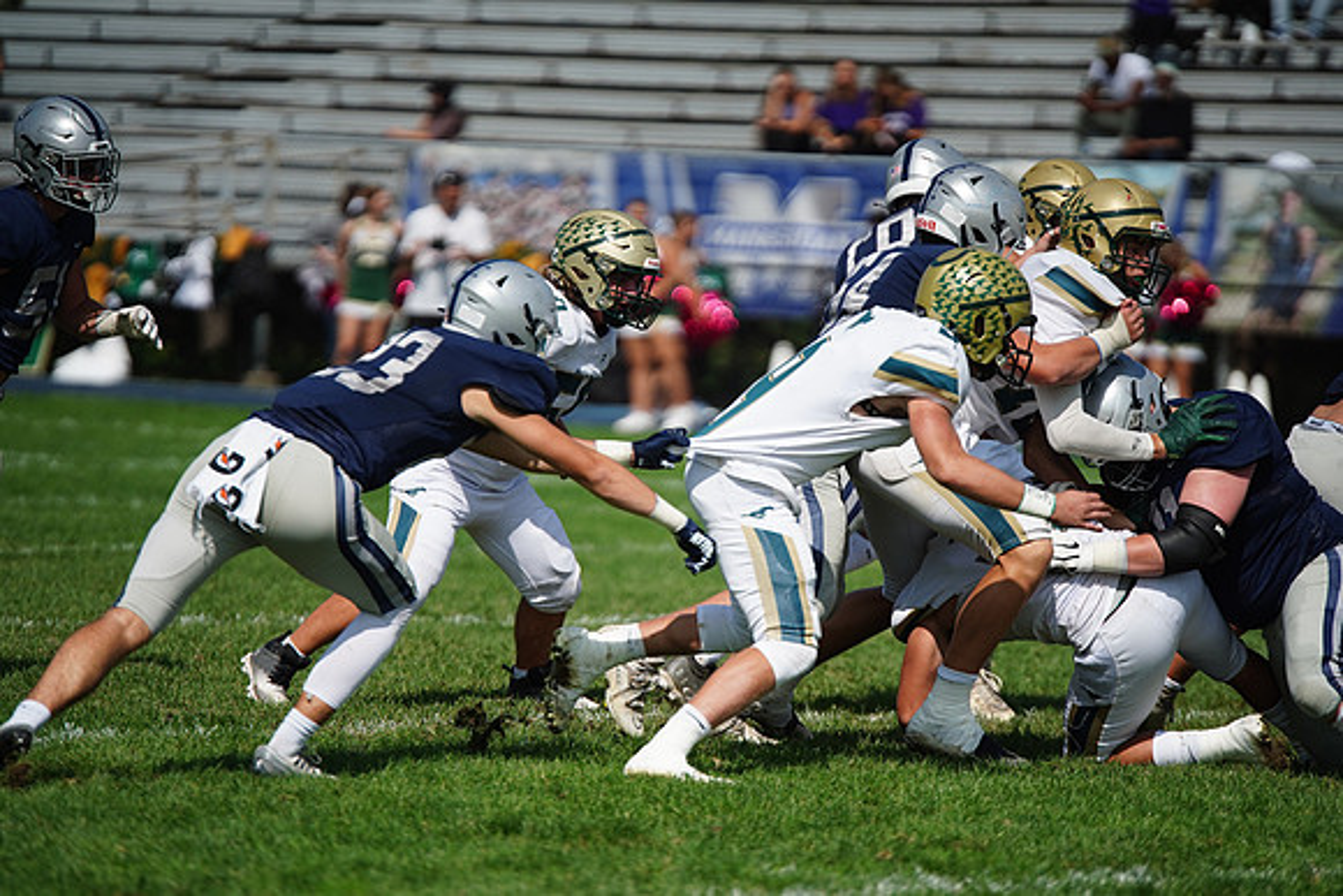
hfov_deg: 6.9
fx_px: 11194
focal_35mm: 300
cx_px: 672
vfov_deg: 4.6
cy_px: 448
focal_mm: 300
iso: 400
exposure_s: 1/8000
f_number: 2.8
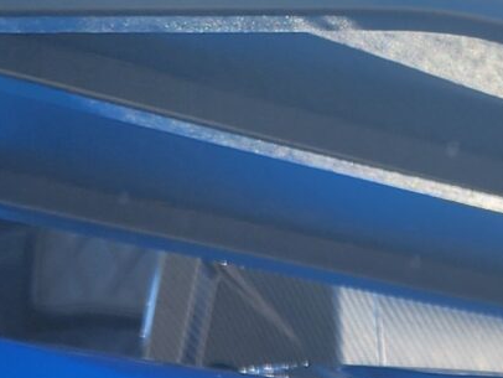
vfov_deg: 8.5
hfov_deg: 12.8
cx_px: 769
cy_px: 1150
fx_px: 2108
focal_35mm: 145
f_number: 1.8
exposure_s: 1/215
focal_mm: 6.4
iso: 12
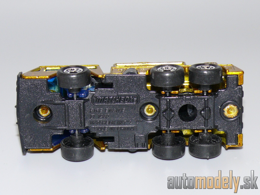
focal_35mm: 103
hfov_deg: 19.1
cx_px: 130
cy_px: 98
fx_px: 774
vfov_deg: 14.4
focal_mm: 13.5
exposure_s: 1/30
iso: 100
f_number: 4
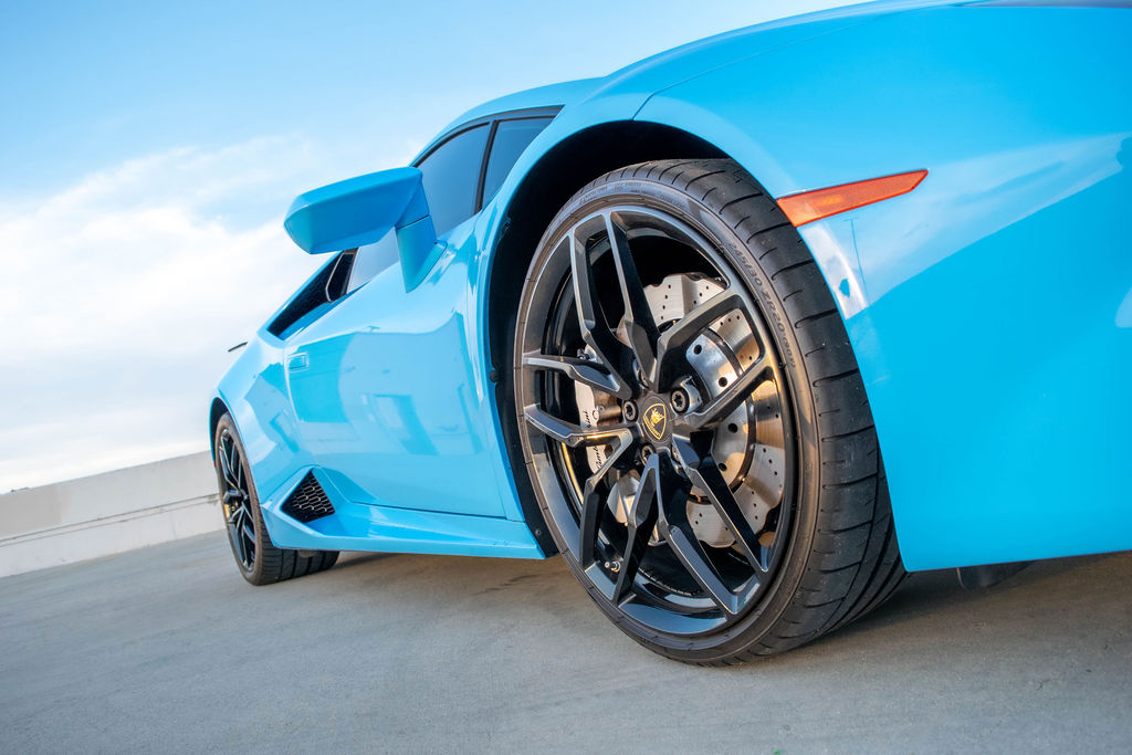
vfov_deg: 47.9
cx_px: 566
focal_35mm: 27
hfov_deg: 67.4
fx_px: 849
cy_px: 378
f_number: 5.6
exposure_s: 1/125
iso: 400
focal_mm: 18
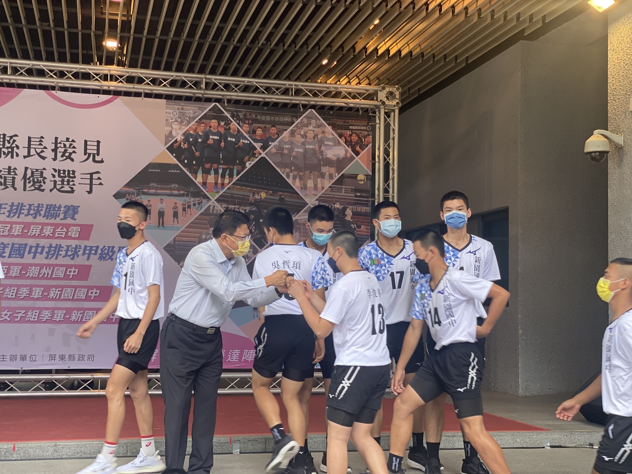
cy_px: 237
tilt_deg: +4.3
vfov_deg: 28.0
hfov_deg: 36.8
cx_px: 316
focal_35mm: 52
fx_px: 949
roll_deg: -0.9
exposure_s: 1/120
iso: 100
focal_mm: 6
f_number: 2
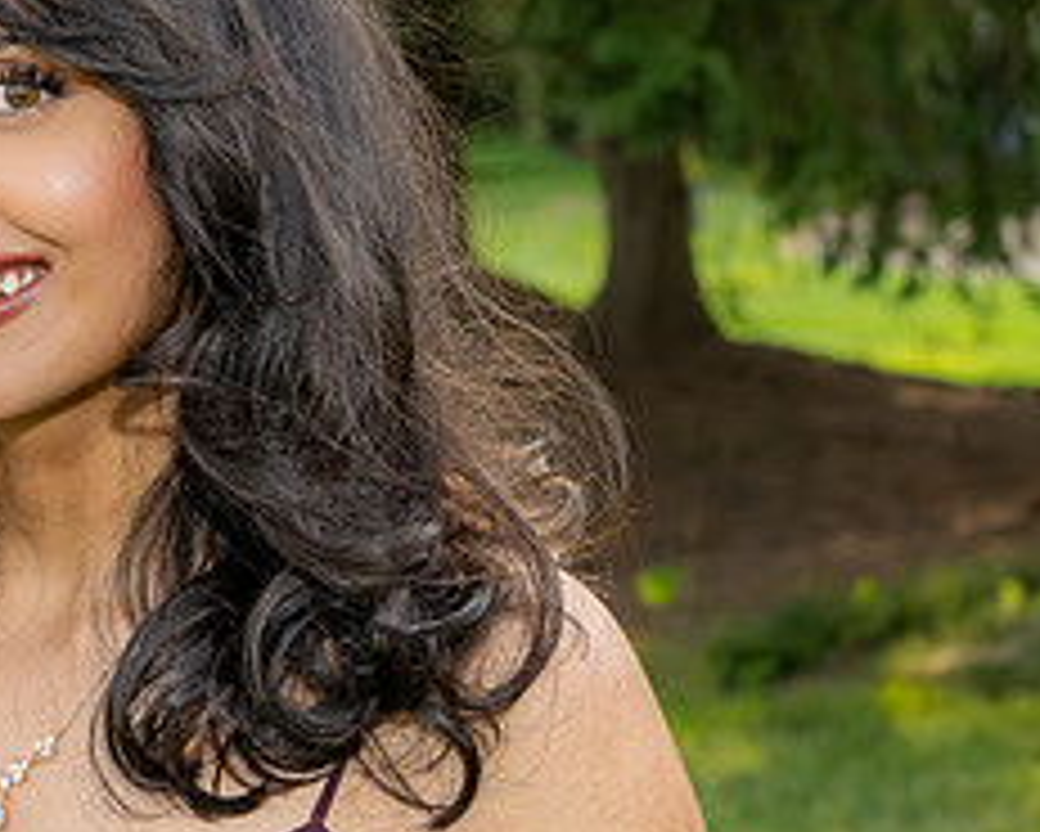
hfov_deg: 11.5
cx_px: -48
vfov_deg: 9.4
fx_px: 5081
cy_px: 565
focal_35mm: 165
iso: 560
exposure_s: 1/250
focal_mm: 58
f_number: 7.1
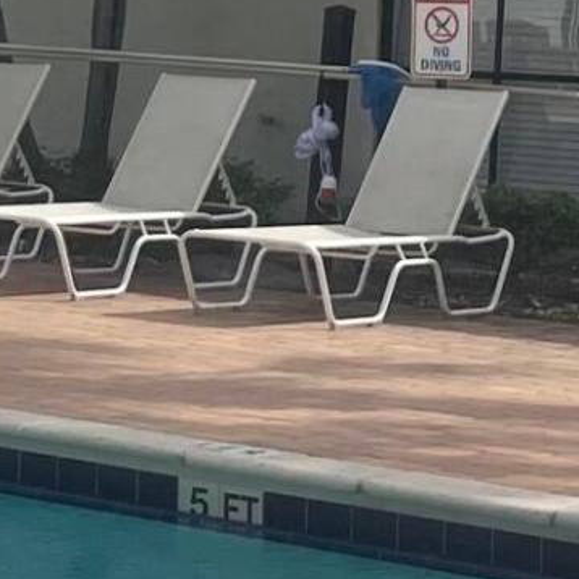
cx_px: -894
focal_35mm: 185
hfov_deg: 8.5
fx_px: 3501
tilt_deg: -3.2
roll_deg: -1.3
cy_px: 107
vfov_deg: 9.4
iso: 32
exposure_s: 1/4651
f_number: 1.6
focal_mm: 4.2
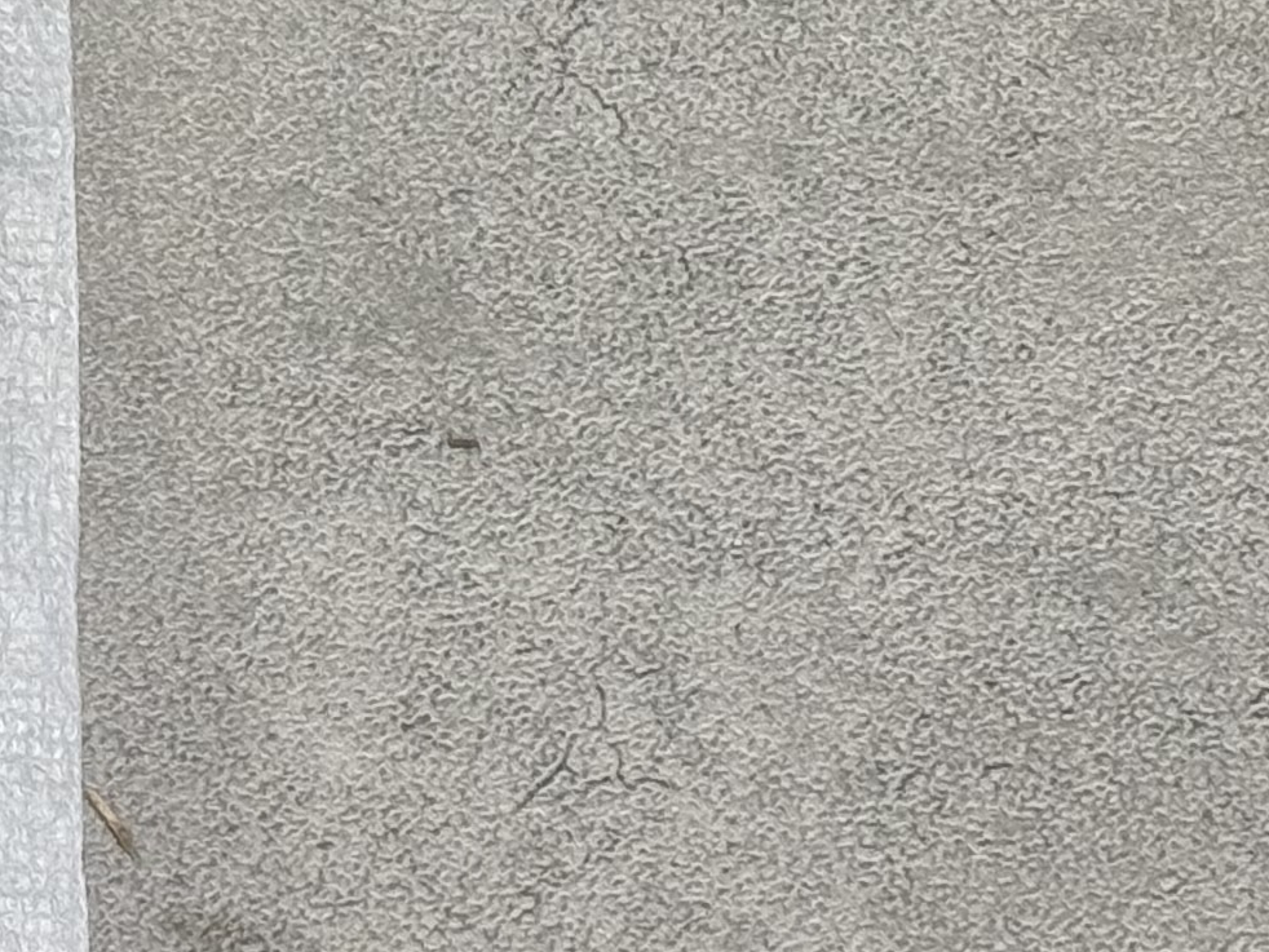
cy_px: -885
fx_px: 7224
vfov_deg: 7.3
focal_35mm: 197
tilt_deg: -72.6
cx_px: -4
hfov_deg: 10.0
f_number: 1.78
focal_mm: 6.76
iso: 50
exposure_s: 1/100
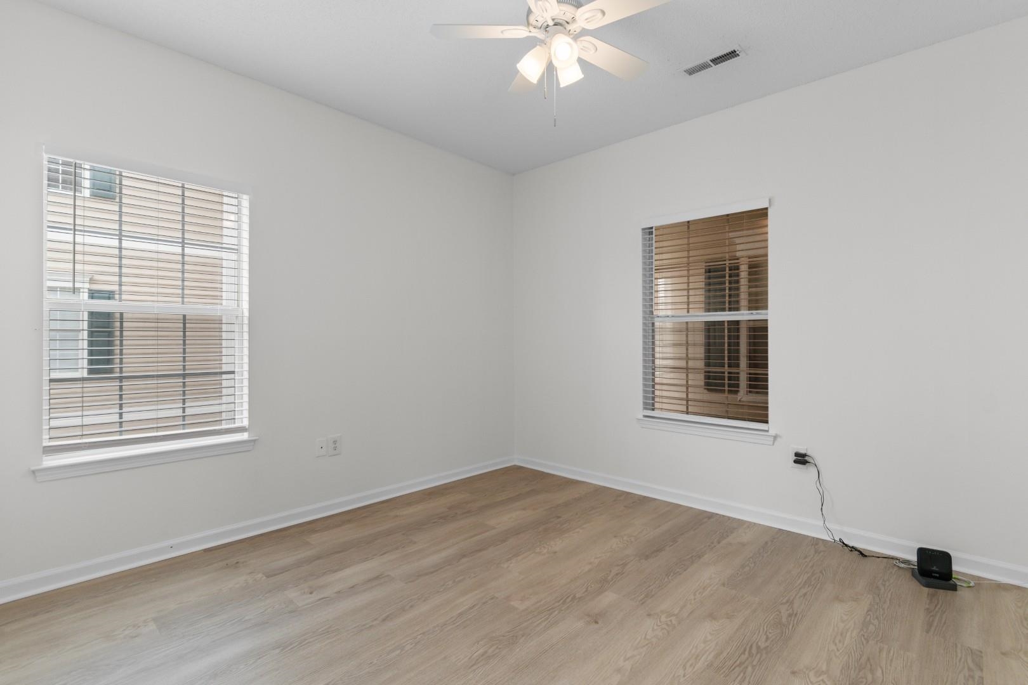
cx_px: 514
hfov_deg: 96.7
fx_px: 457
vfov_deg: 73.7
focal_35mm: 16
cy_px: 342
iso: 100
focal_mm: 11
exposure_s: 1/13
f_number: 4.8
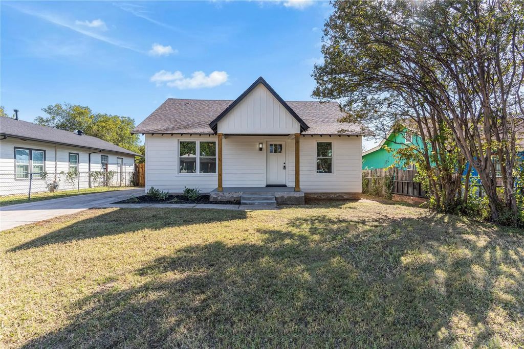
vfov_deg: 70.5
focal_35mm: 17
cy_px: 174
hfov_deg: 93.3
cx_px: 262
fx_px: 247
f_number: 5.6
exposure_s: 1/400
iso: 100
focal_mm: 17
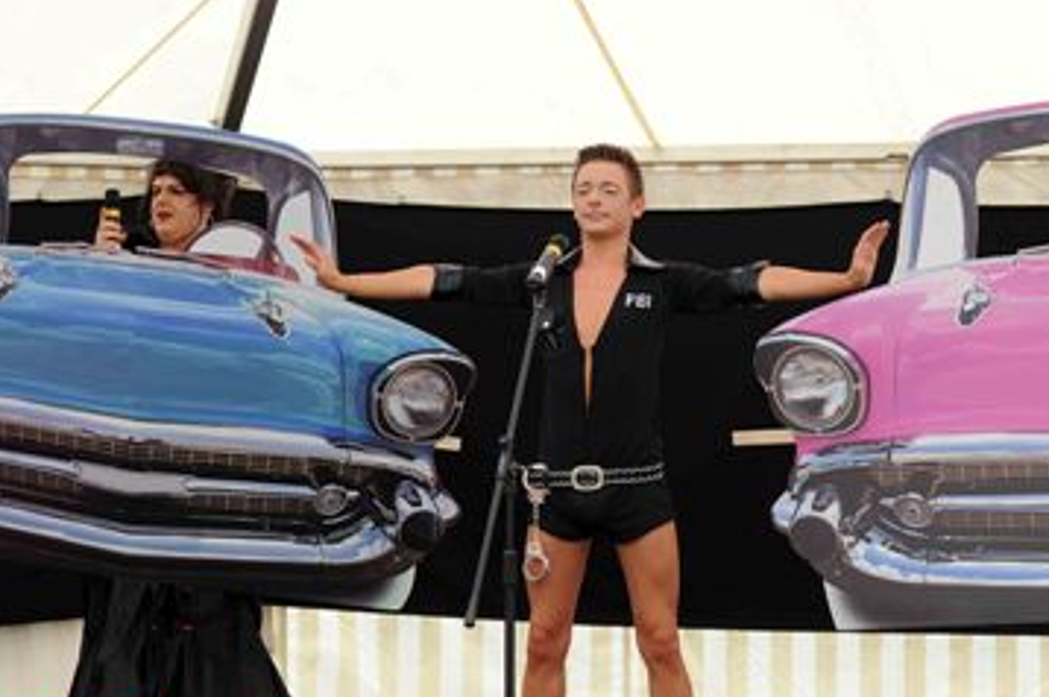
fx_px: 3581
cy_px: 369
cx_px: 607
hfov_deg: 16.7
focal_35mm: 123
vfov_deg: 11.1
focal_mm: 80
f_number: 5
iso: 800
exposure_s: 1/125
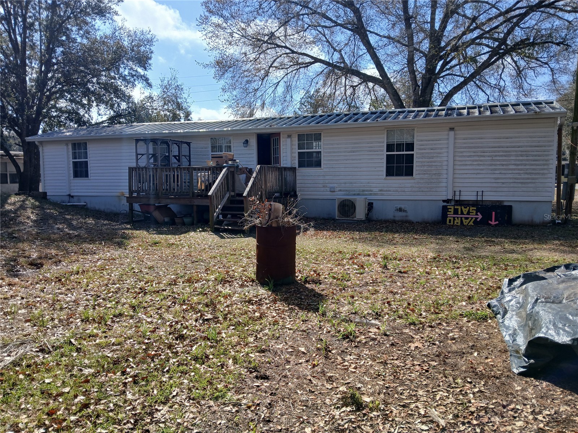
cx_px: 289
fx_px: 434
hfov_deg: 67.3
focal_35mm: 26
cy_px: 216
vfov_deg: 53.1
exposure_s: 1/597
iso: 20
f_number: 1.8
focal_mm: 3.98
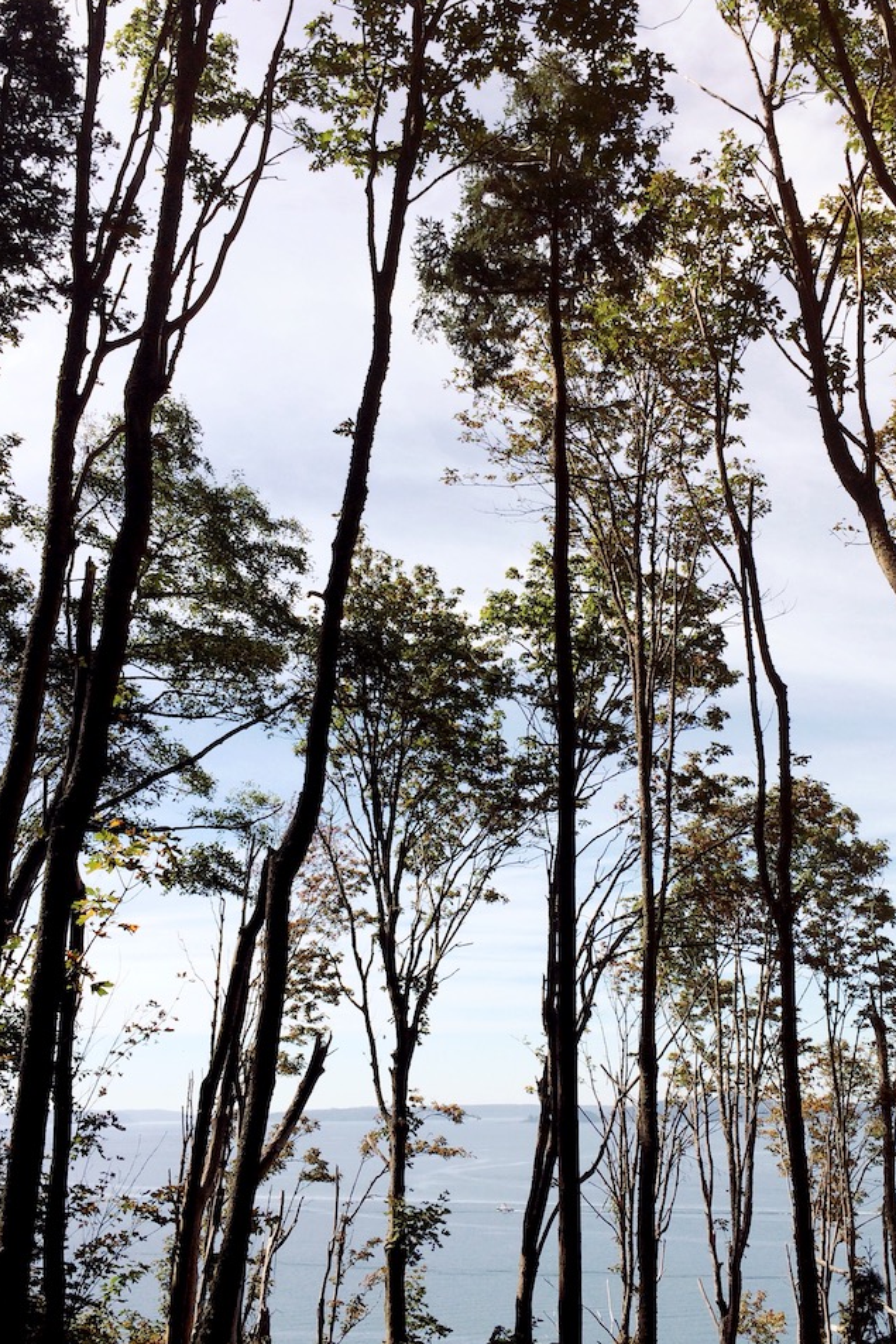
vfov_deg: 50.7
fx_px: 1418
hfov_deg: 35.0
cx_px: 519
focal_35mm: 38
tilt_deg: +15.1
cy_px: 678
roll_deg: +0.8
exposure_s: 1/1580
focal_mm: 4.15
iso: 32
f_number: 2.2
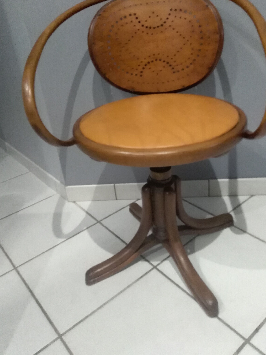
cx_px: 142
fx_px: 307
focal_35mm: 30
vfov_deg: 59.7
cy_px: 153
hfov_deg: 46.8
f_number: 2
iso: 1032
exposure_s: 1/14.3
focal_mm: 3.54
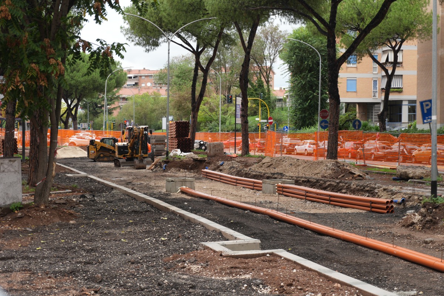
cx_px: 222
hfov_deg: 28.1
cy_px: 148
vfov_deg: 18.9
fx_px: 888
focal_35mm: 72
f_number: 5.6
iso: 200
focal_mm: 48
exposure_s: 1/160
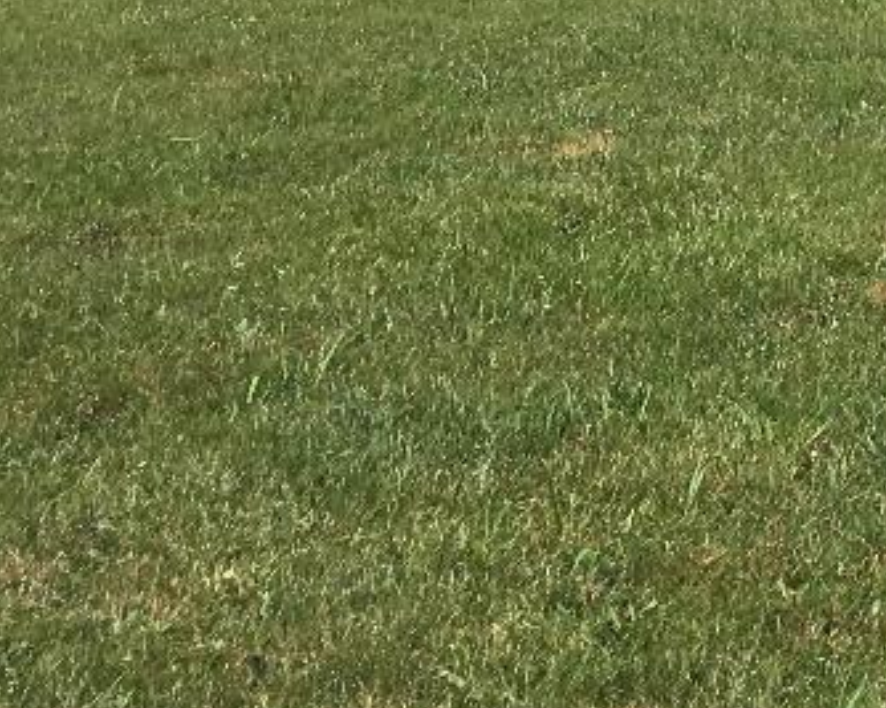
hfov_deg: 13.9
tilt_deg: -1.5
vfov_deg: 12.2
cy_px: -281
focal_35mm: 122
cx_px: 1647
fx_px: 3198
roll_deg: -1.1
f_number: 2.2
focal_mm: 4.15
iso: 25
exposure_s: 1/2198
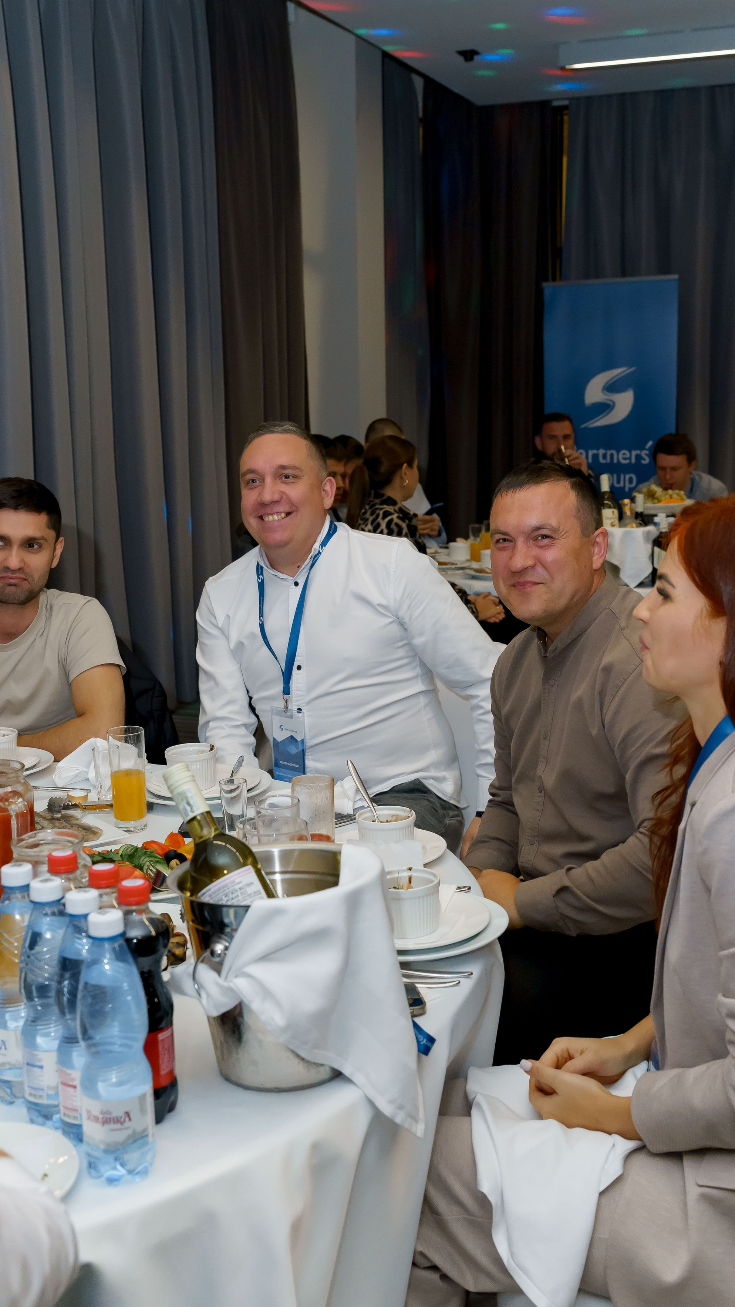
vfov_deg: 49.3
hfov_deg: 29.0
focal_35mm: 41
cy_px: 597
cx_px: 364
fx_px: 1420
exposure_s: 1/125
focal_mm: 36
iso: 3200
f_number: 5.6
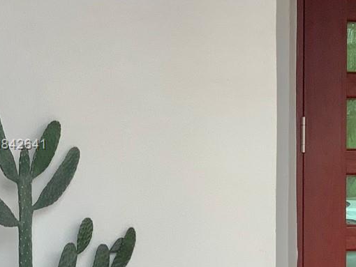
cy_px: 145
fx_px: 1677
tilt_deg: -1.9
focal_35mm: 163
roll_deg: -0.7
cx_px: 495
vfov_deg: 9.1
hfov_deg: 11.7
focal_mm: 6
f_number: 2.4
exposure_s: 1/122
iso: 64
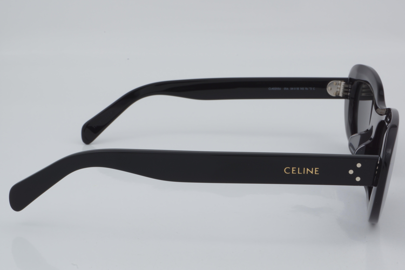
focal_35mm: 75
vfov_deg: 18.2
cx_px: 202
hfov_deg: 27.0
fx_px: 844
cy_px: 135
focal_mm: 50
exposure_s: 1/4
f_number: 32
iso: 100
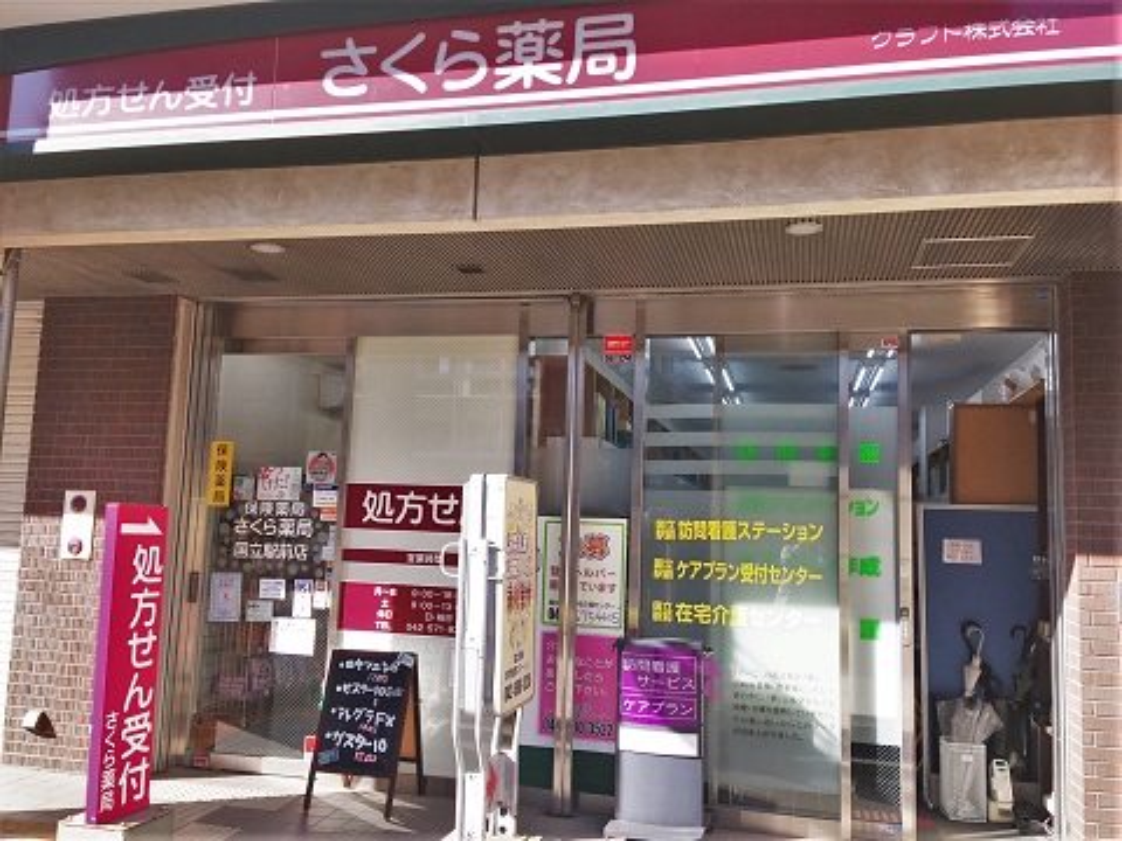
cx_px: 561
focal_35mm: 29
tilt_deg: +5.5
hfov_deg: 61.7
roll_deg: -2.3
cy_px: 420
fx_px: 940
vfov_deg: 48.2
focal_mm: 4.15
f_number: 2.2
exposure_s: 1/450
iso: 25
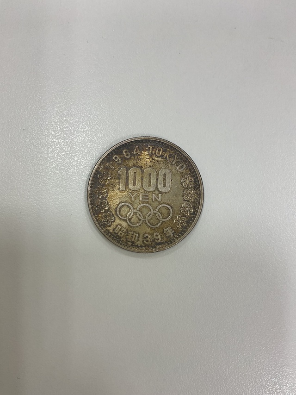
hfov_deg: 48.2
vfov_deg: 61.7
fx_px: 331
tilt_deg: -86.5
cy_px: 198
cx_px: 148
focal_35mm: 29
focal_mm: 3
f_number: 1.8
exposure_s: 1/120
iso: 25
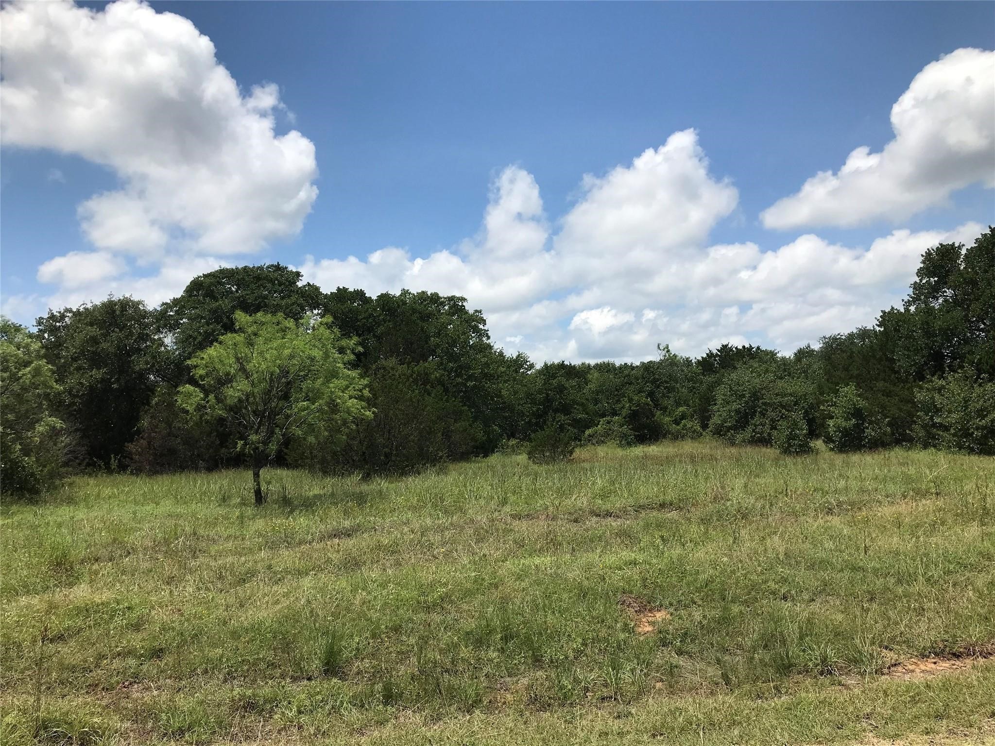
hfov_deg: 63.4
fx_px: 805
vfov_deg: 49.7
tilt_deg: +4.2
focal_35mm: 28
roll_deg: +2.6
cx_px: 498
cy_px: 373
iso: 20
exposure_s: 1/3690
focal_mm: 3.99
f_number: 1.8
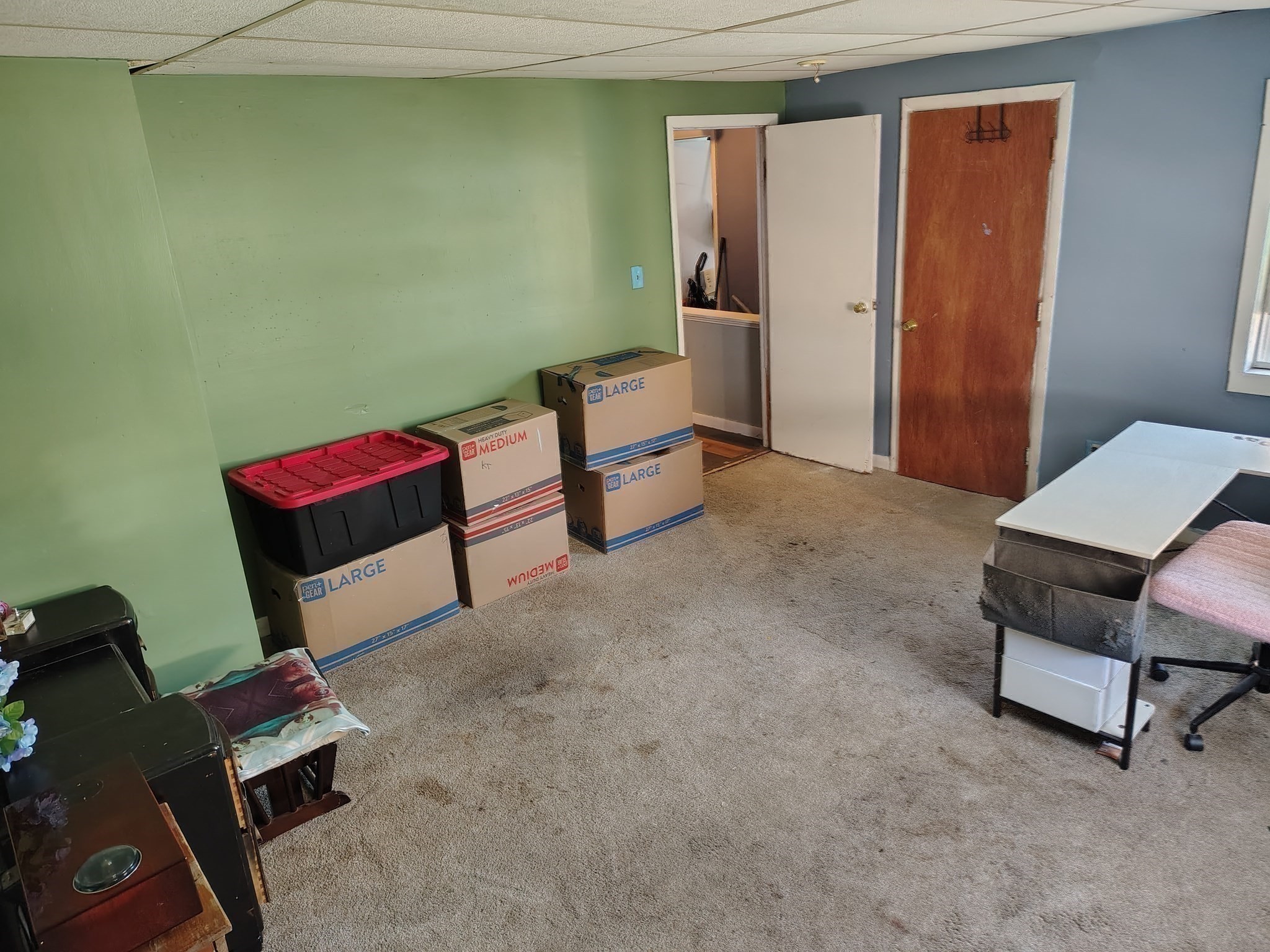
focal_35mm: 24
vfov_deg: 56.8
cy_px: 476
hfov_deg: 71.6
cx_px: 635
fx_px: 881
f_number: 1.8
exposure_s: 1/50
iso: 1111
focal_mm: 5.56
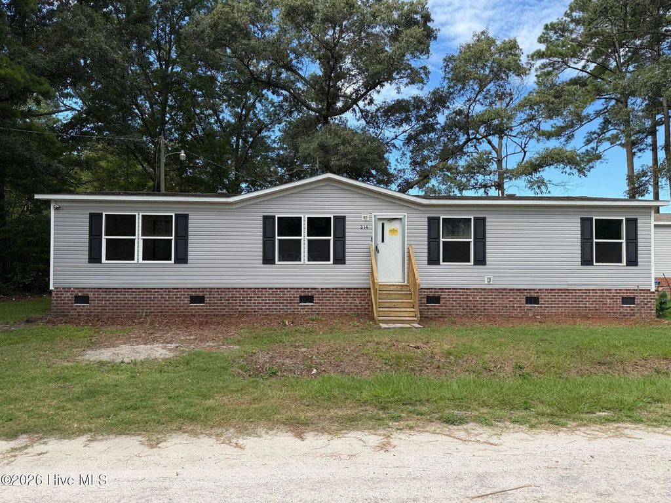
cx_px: 336
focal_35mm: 24
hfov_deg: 71.6
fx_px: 465
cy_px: 252
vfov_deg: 56.8
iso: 80
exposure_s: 1/1385
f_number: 1.78
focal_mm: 6.76
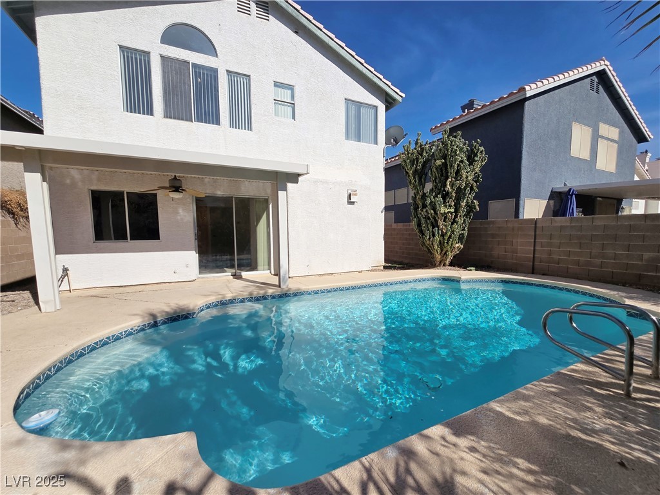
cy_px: 248
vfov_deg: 89.9
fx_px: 248
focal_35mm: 13
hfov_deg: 106.2
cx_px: 330
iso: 50
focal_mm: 2.2
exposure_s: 1/4021
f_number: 2.2
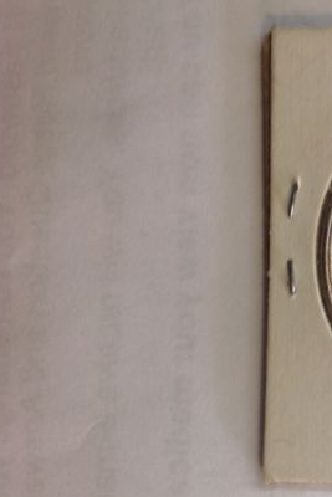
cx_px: 488
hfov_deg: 17.0
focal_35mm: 73
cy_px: 291
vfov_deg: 27.7
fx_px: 1009
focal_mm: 4.28
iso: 50
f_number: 2.4
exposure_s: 1/17
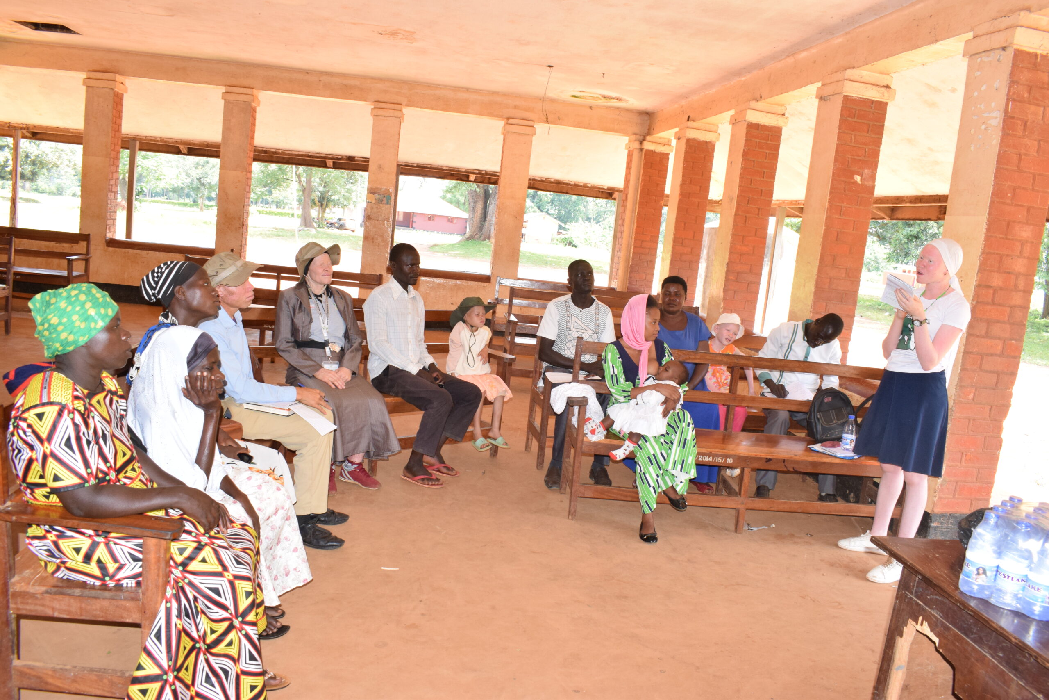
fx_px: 787
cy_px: 350
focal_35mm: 27
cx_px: 524
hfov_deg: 67.4
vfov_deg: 47.9
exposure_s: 1/100
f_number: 8
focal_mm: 18
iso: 1100
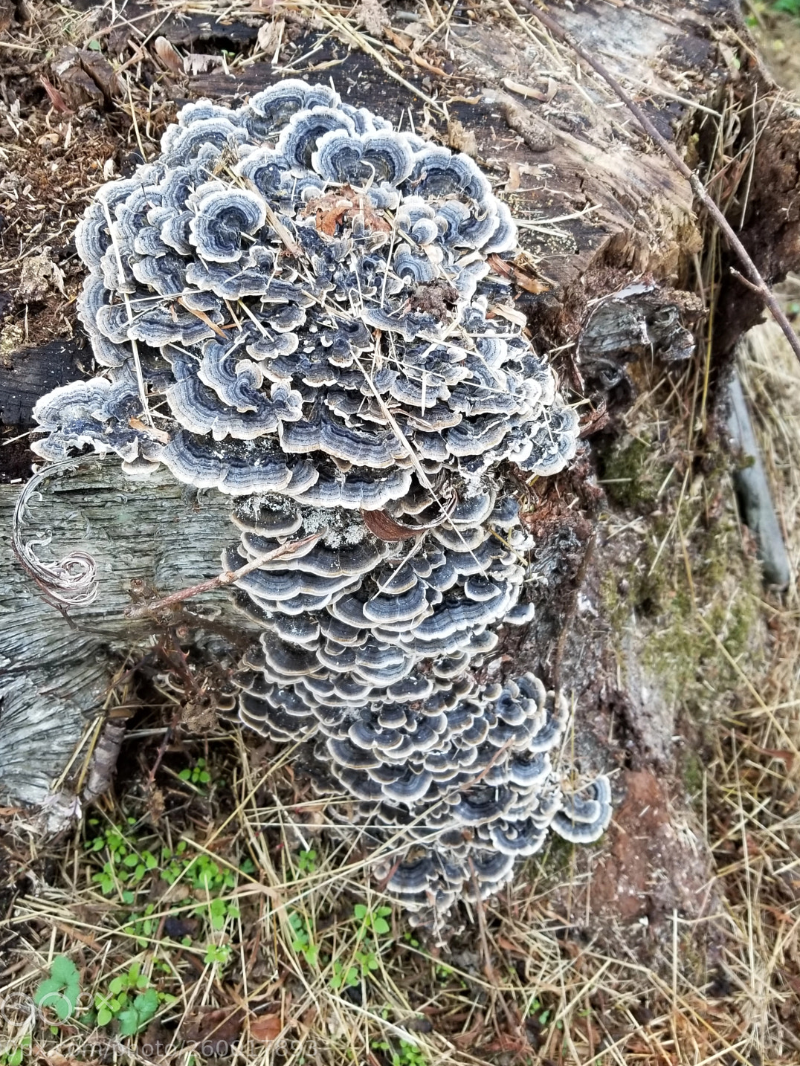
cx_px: 375
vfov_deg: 61.6
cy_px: 512
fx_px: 893
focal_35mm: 29
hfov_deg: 48.2
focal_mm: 4.25
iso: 64
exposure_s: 1/120
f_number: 1.7
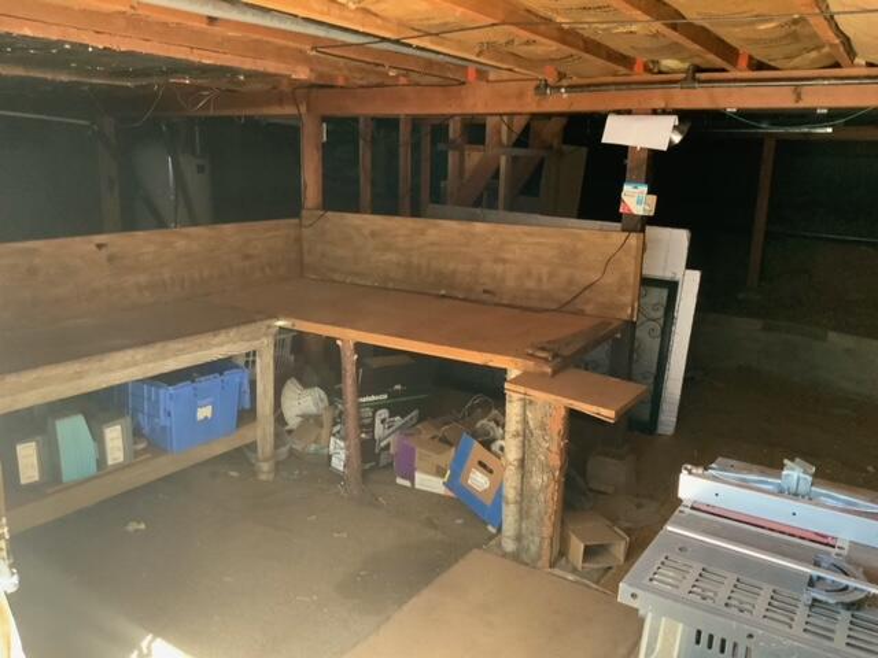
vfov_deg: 48.2
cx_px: 439
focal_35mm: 29
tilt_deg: -13.5
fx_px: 736
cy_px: 329
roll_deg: -0.6
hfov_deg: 61.7
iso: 320
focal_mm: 3
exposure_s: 1/30
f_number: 1.8
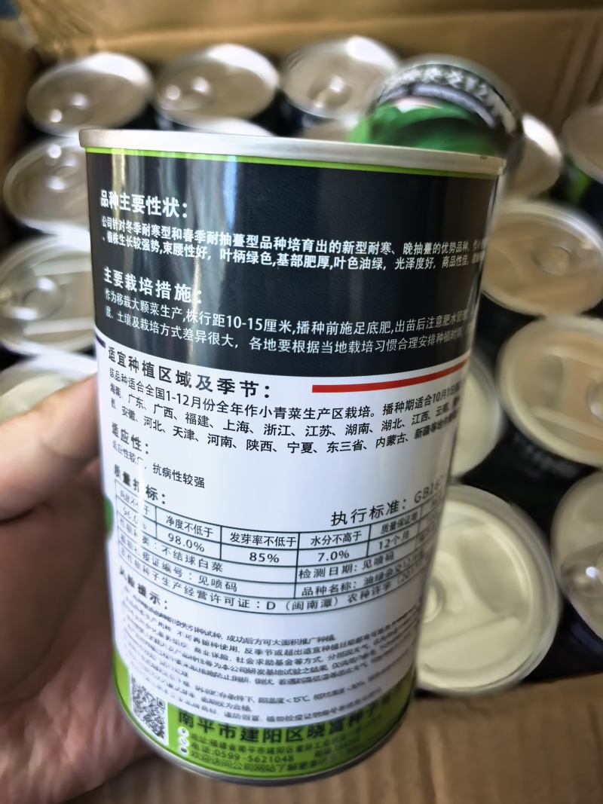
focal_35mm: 24
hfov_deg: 56.8
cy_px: 402
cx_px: 302
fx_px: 558
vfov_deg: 71.6
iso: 640
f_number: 2
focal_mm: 5.75
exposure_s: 1/716
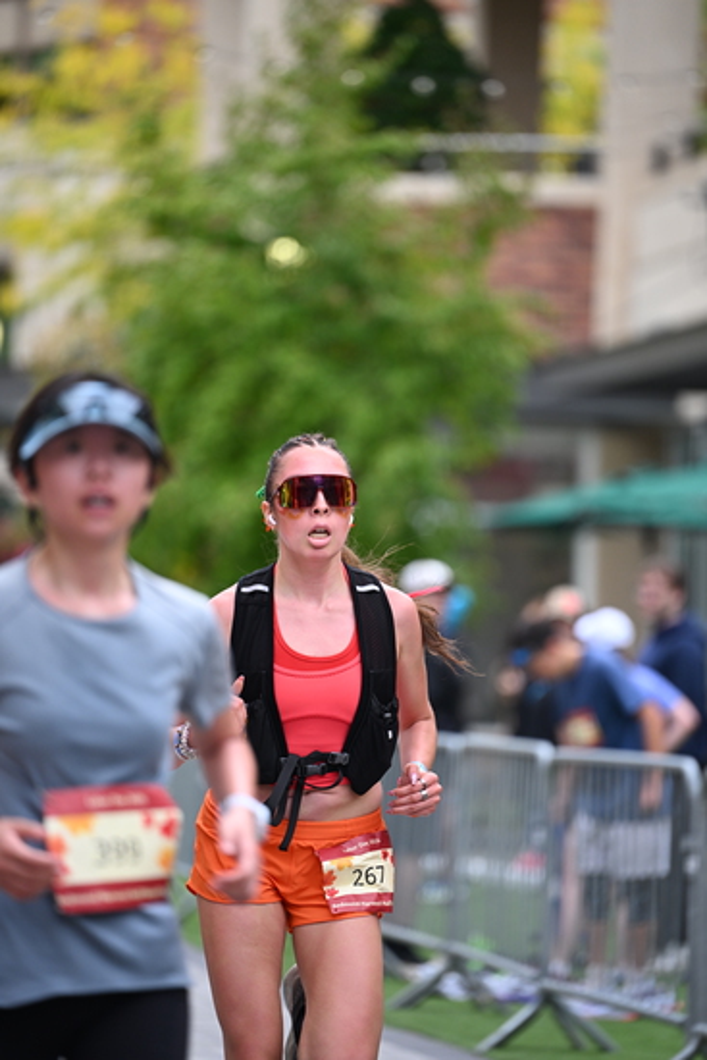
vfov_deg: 10.5
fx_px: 5740
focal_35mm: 195
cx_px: 354
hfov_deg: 7.0
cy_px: 530
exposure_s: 1/2000
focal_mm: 195
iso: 640
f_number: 2.8
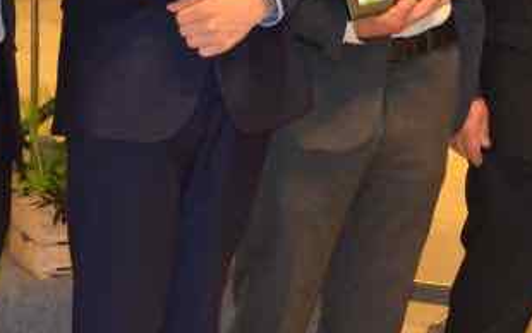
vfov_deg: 9.2
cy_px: -45
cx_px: 221
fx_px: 2045
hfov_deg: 14.8
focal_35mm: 141
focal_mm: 28
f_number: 4.5
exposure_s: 1/60
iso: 3200
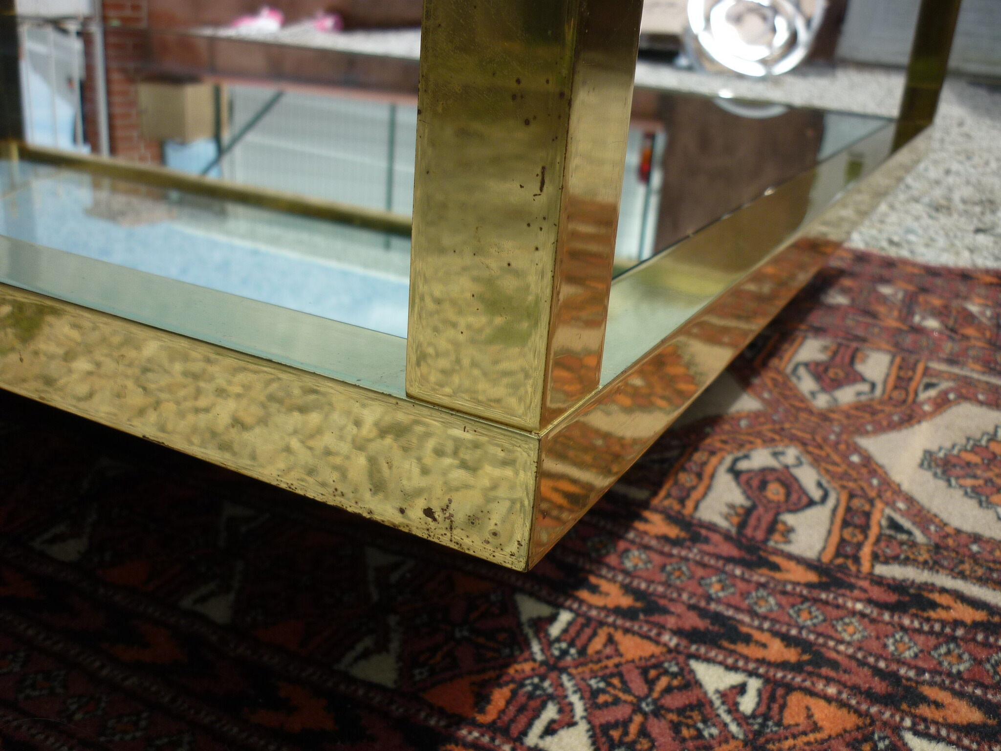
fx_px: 954
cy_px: 376
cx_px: 500
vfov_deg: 42.9
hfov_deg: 55.4
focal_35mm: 33
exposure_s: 1/800
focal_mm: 5.5
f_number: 2.8
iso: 80
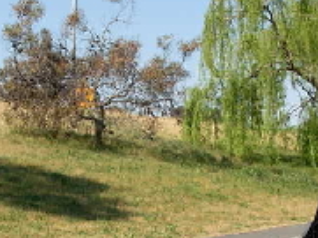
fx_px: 926
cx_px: 121
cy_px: 257
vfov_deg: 14.3
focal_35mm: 101
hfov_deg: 19.5
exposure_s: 1/362
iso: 79
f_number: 4.9
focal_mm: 6.3
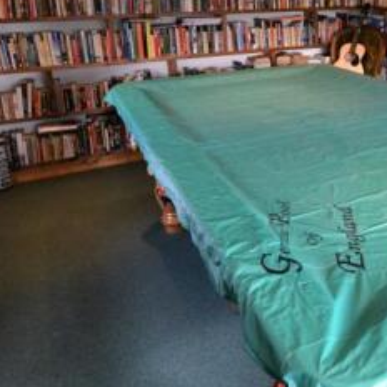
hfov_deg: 41.1
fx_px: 455
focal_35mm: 36
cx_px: 373
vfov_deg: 43.6
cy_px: 71
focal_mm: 10
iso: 1400
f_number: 4
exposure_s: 1/60
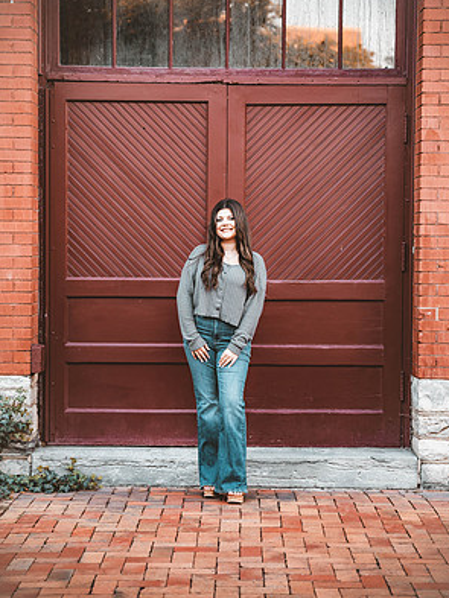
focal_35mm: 77
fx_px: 1331
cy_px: 285
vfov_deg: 25.3
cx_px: 225
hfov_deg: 19.1
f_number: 2.8
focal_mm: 70
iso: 400
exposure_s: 1/125
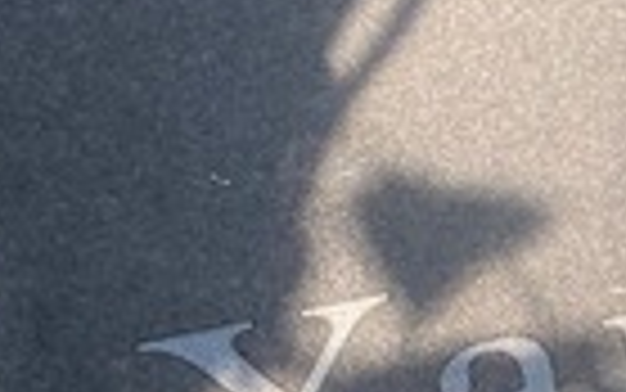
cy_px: 640
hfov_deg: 12.6
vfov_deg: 8.0
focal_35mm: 159
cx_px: 869
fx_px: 2714
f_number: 1.8
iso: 32
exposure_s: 1/460
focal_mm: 4.25
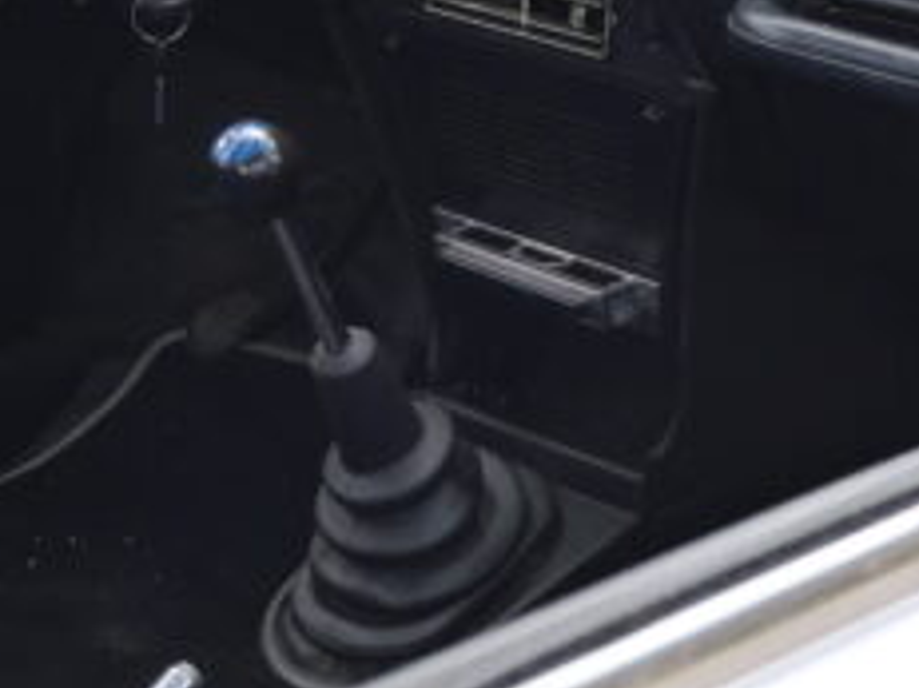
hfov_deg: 18.6
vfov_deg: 13.8
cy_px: -159
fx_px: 2760
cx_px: 107
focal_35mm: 104
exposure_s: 1/160
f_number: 5.6
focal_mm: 20
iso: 200
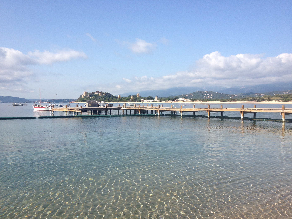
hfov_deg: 52.6
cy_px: 110
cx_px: 146
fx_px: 295
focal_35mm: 35
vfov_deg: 40.7
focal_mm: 4.28
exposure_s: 1/1623
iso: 64
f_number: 2.4
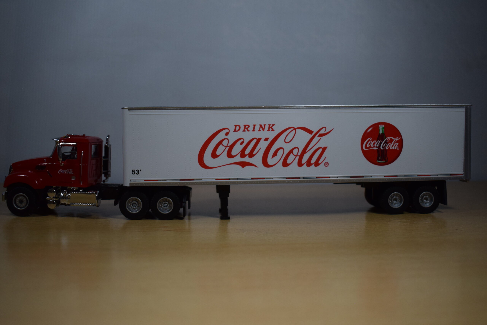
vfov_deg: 35.5
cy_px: 162
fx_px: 507
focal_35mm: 38
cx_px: 244
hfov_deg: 51.3
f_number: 4
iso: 800
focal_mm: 25
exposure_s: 1/800
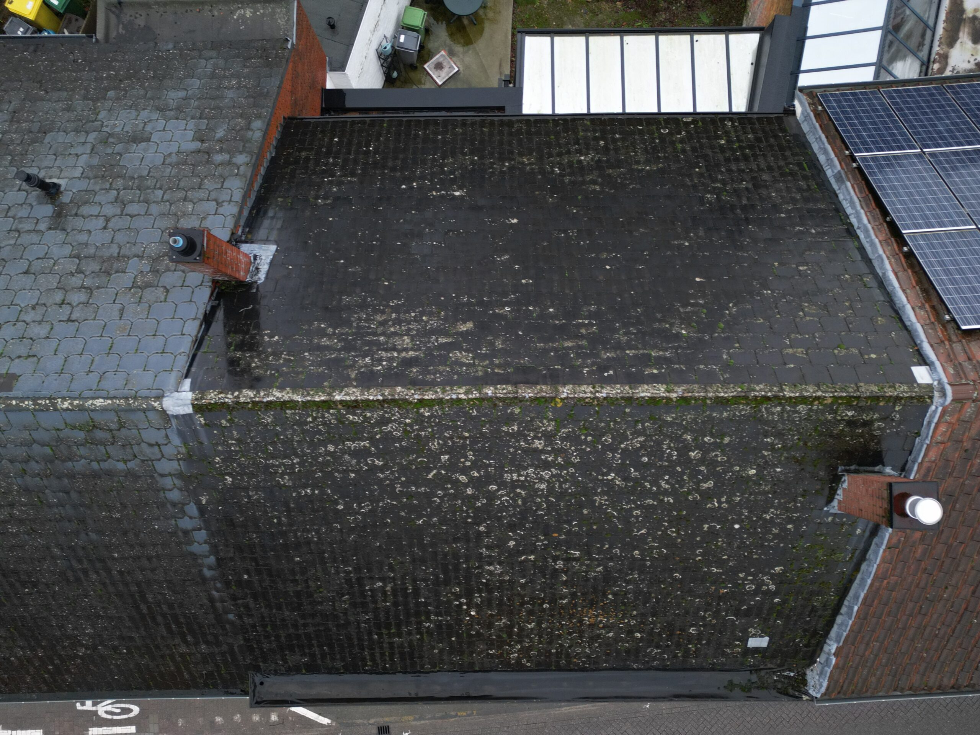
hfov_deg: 71.6
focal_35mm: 24
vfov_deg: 56.8
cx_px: 490
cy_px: 368
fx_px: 679
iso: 320
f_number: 1.7
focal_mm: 6.72
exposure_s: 1/15
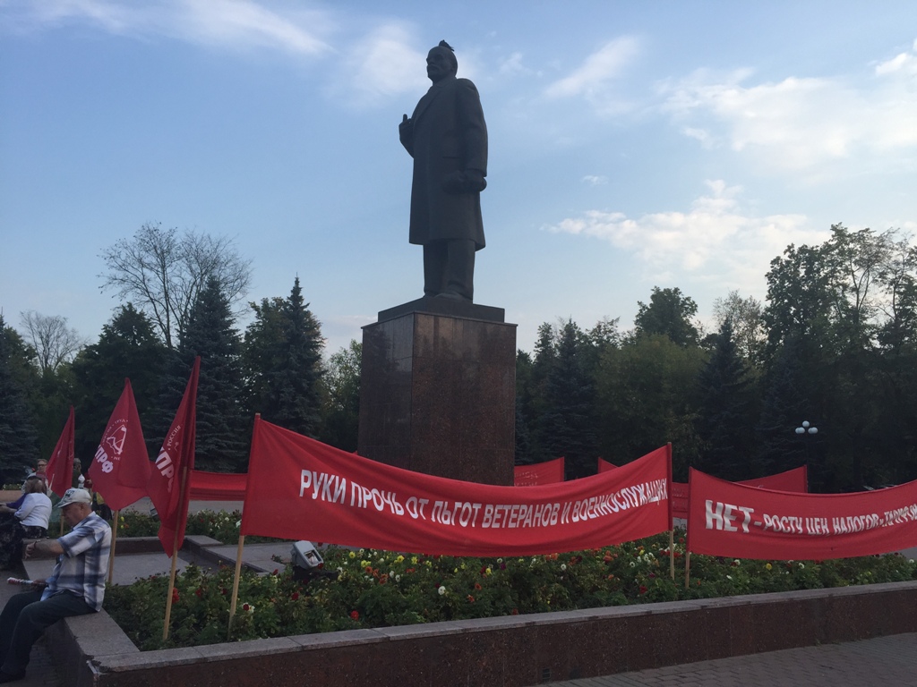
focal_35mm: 29
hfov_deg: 61.7
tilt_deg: +7.7
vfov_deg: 48.2
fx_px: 768
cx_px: 458
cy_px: 344
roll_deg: -1.8
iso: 32
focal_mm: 4.15
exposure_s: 1/746
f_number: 2.2
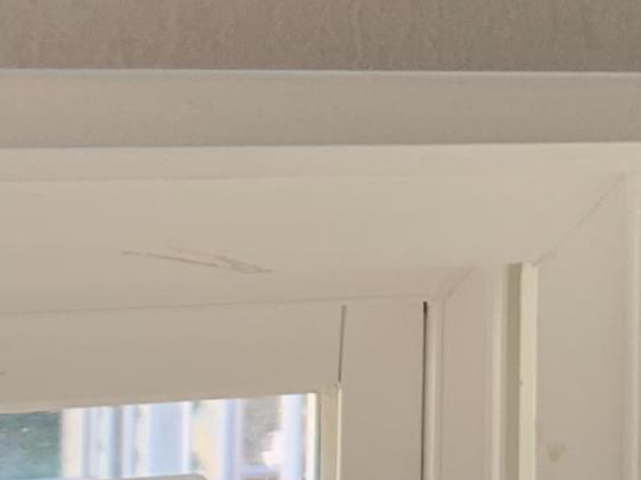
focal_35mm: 158
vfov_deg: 9.3
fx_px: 2924
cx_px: 1059
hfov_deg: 11.8
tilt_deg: +3.9
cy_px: 26
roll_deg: -0.7
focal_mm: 4.25
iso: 64
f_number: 1.8
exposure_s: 1/121
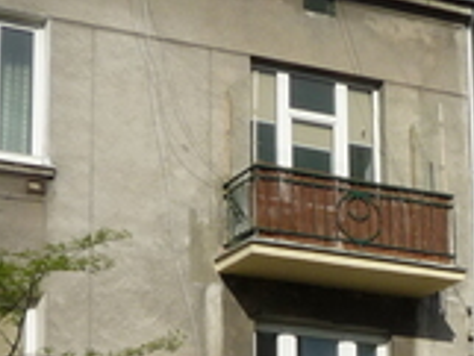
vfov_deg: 11.5
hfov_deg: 15.2
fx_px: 1740
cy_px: 412
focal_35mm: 127
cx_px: 495
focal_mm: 5.2
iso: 100
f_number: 5.6
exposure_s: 1/640
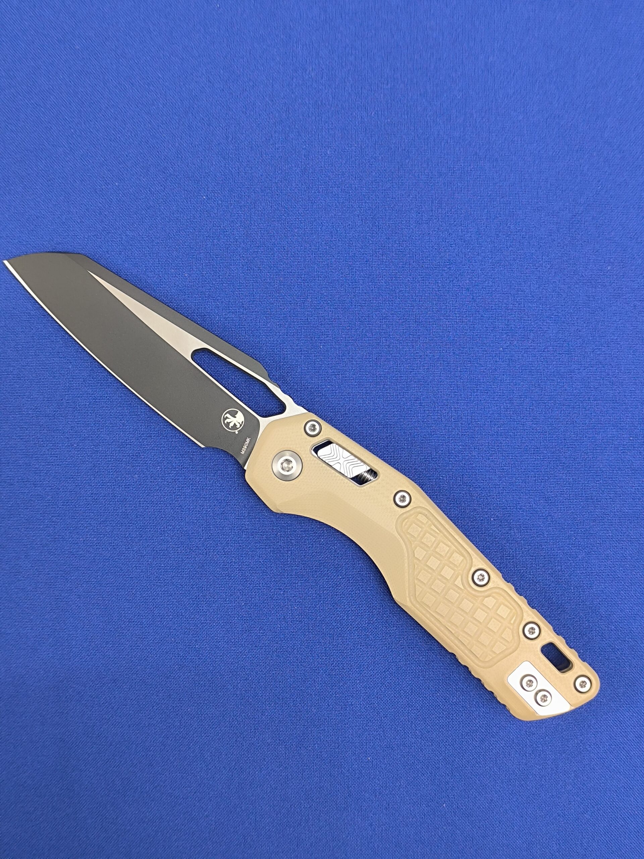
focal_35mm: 46
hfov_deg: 31.5
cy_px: 430
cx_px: 322
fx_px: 1141
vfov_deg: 41.2
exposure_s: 1/50
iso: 500
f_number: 1.65
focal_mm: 6.14
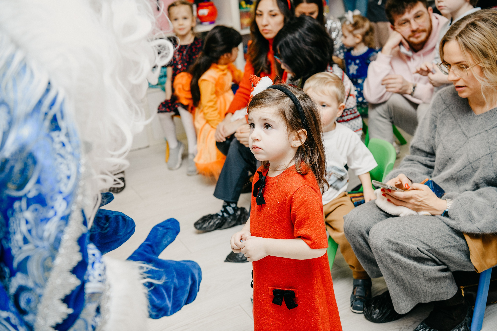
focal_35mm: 46
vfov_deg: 29.2
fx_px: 635
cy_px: 166
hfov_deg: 42.7
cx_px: 248
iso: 250
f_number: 4
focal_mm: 46
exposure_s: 1/160
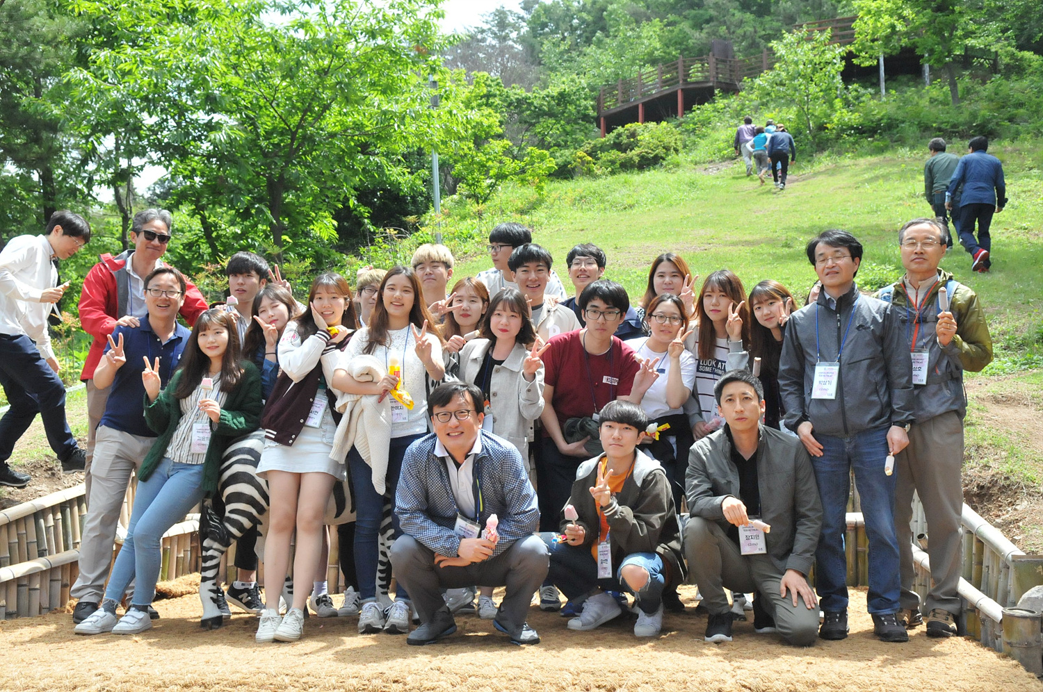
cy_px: 346
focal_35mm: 36
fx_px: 1042
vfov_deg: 36.8
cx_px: 522
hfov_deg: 53.2
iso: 2000
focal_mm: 24
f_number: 5
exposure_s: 1/3200
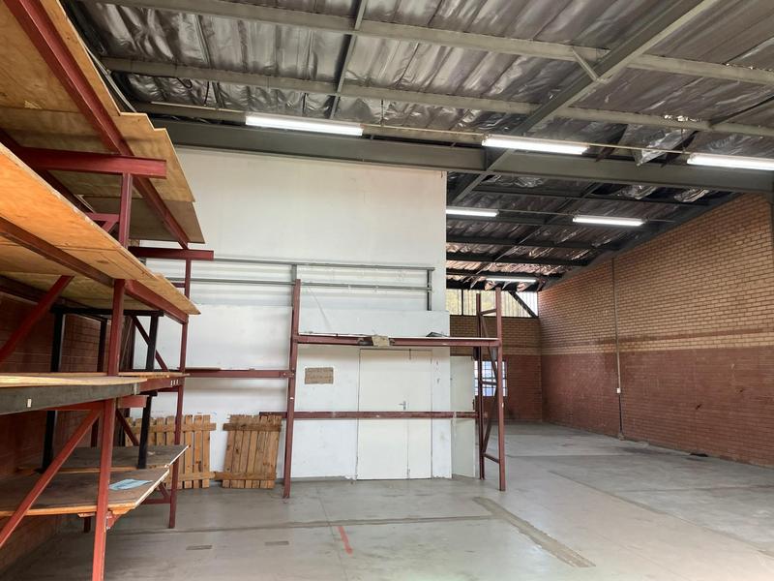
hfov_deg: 67.3
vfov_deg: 53.1
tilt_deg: +9.1
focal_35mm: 26
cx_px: 387
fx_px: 581
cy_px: 290
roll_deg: +0.0
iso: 125
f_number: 1.6
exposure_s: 1/121
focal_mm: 4.2
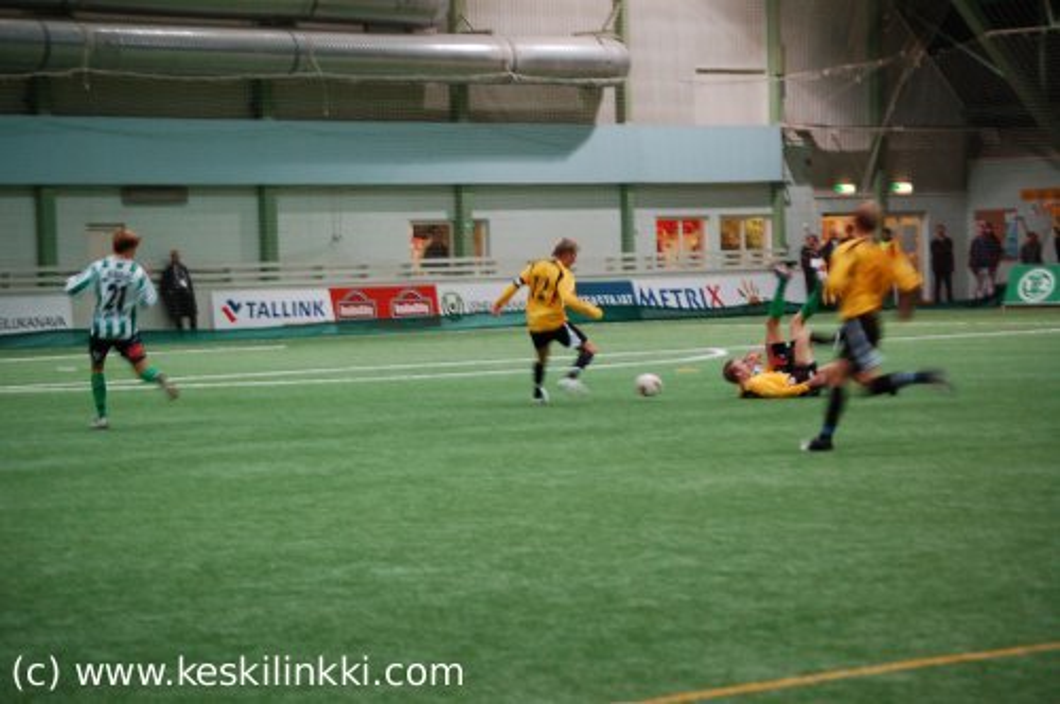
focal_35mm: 128
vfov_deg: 10.7
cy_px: 352
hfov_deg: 16.1
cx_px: 530
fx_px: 3749
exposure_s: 1/30
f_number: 4.8
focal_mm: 85
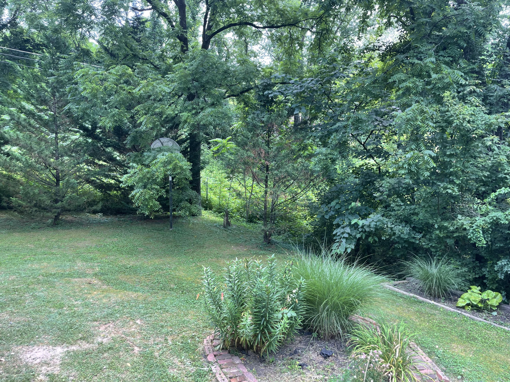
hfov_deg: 67.3
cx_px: 255
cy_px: 191
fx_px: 383
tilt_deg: -5.6
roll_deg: -0.2
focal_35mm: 26
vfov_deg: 53.1
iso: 32
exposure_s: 1/125
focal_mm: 4.2
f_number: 1.6
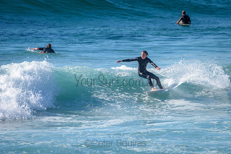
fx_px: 3933
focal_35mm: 613
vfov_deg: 2.2
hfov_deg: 3.4
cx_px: 142
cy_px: 75
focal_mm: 500
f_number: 5.6
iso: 200
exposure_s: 1/2000
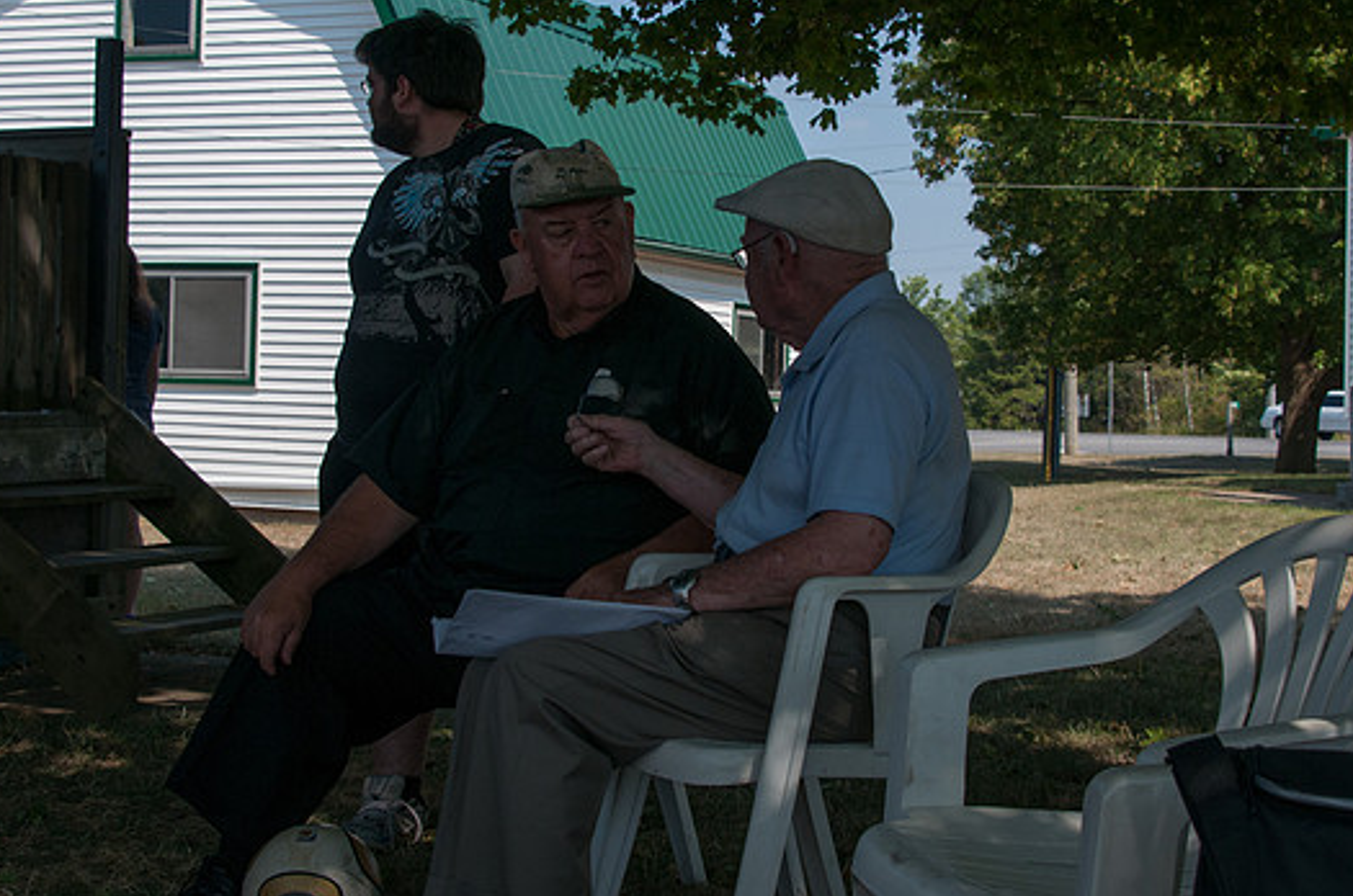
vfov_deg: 23.3
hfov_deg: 34.5
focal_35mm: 58
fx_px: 2176
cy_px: 406
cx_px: 688
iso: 250
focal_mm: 35
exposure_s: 1/640
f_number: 8
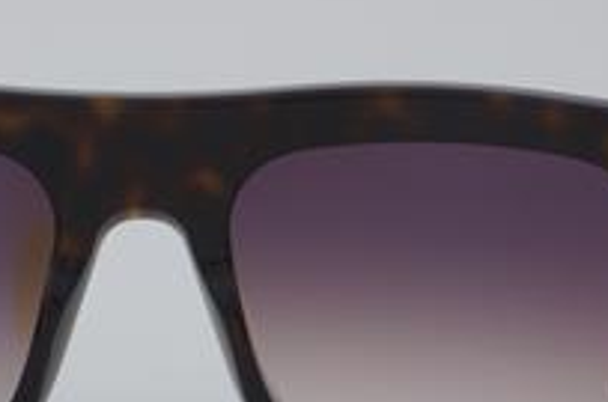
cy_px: 301
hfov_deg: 12.7
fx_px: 2729
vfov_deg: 8.4
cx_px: 149
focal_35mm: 162
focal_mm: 55
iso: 100
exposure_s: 1/4
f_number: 32
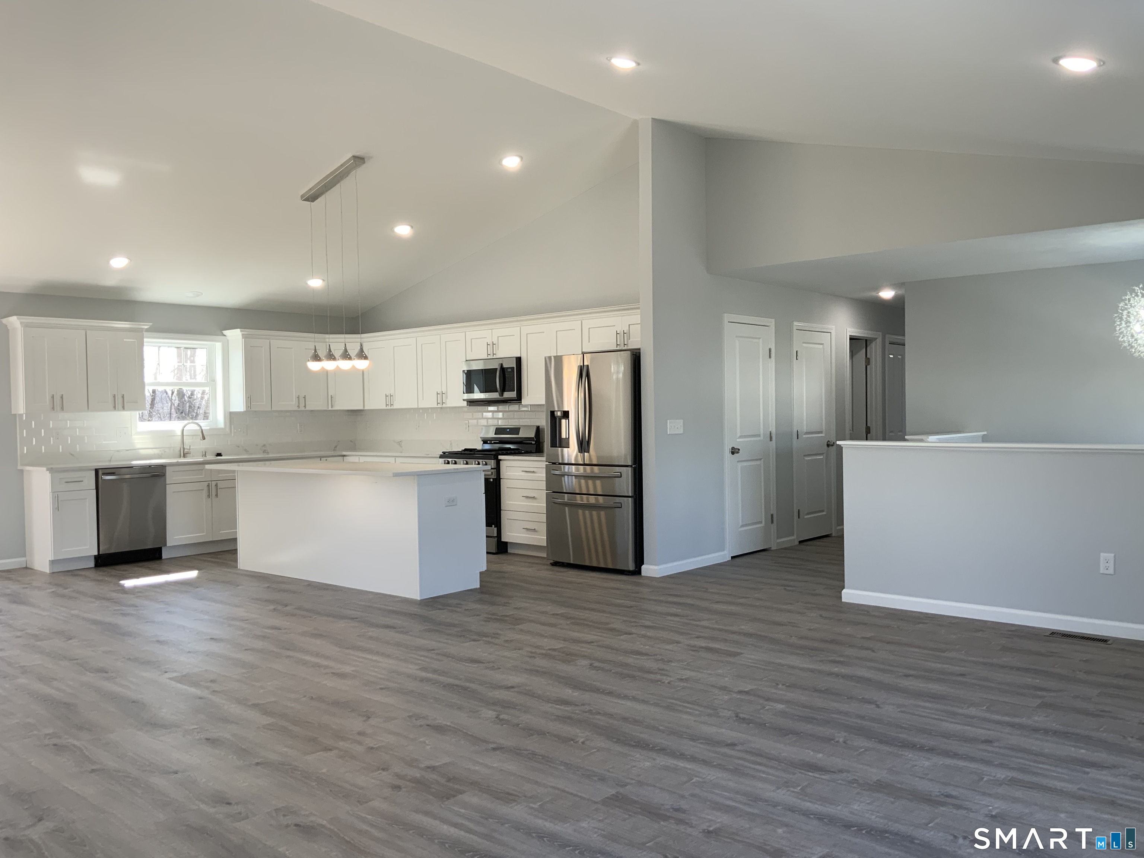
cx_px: 572
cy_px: 429
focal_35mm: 29
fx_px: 958
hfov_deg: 61.7
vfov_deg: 48.2
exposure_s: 1/120
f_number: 1.8
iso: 32
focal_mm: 3
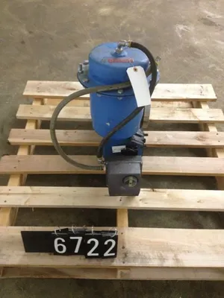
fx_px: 302
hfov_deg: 40.7
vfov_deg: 52.6
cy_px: 149
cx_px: 112
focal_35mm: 35
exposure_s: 1/20
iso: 250
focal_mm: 4.28
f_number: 2.4
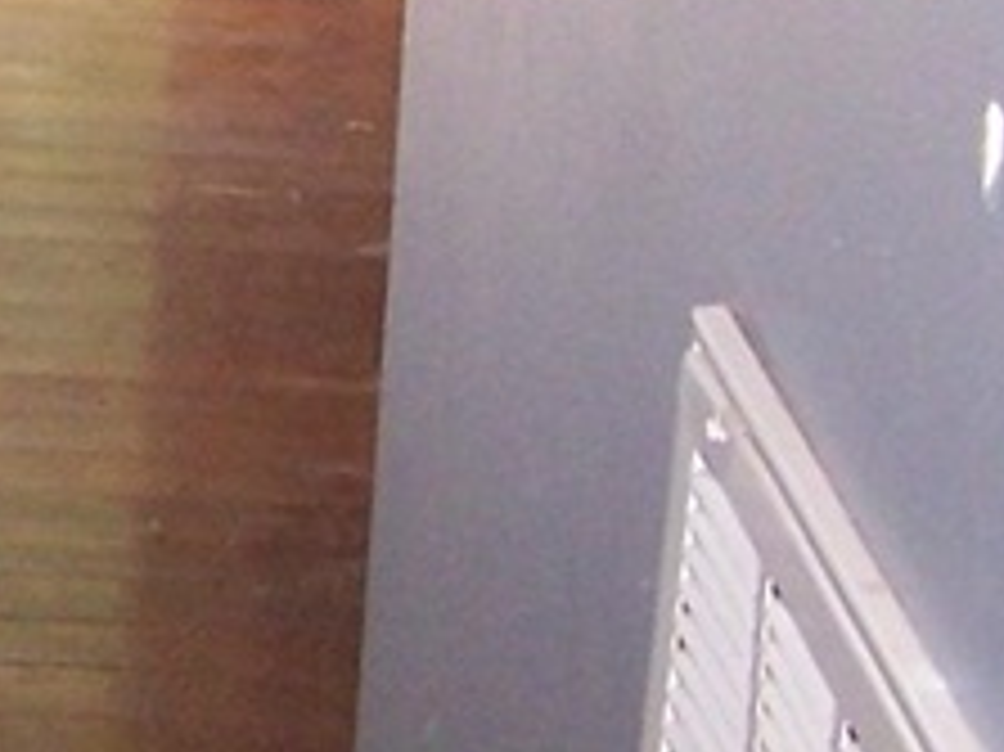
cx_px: -653
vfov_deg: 6.7
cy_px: -500
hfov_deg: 8.8
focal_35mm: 218
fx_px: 6319
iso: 140
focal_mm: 6.3
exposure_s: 1/60
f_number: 2.8
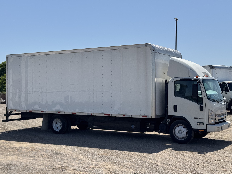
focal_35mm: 48
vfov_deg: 30.3
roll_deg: +0.1
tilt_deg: +1.7
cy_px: 87
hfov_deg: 39.7
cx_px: 116
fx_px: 322
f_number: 1.78
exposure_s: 1/5848
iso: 64
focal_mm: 6.76
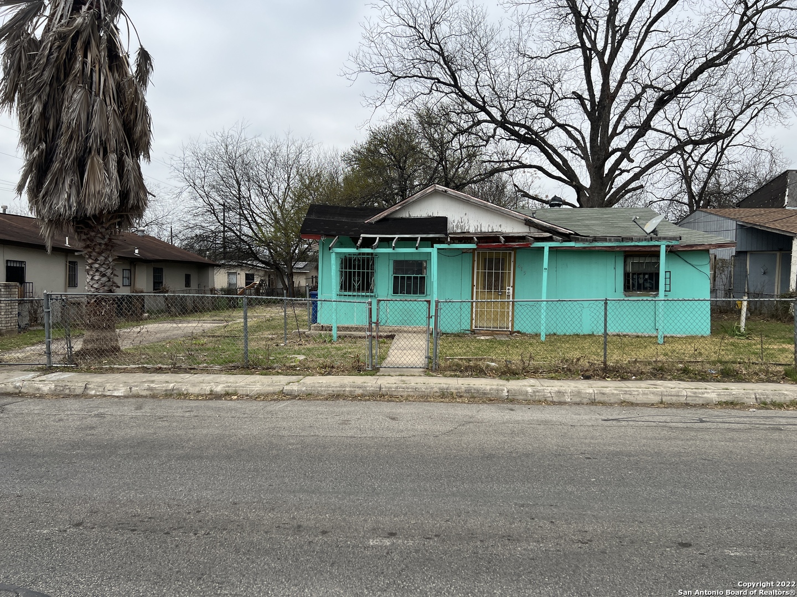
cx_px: 398
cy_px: 298
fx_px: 599
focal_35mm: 26
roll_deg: -1.2
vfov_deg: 53.1
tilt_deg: -3.3
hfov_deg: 67.3
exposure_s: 1/5319
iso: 50
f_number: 1.5
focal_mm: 5.7
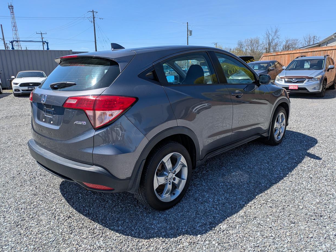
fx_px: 252
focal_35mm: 26
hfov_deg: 67.3
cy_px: 126
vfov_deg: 53.1
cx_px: 169
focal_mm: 5.43
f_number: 1.89
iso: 44
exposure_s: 1/1653
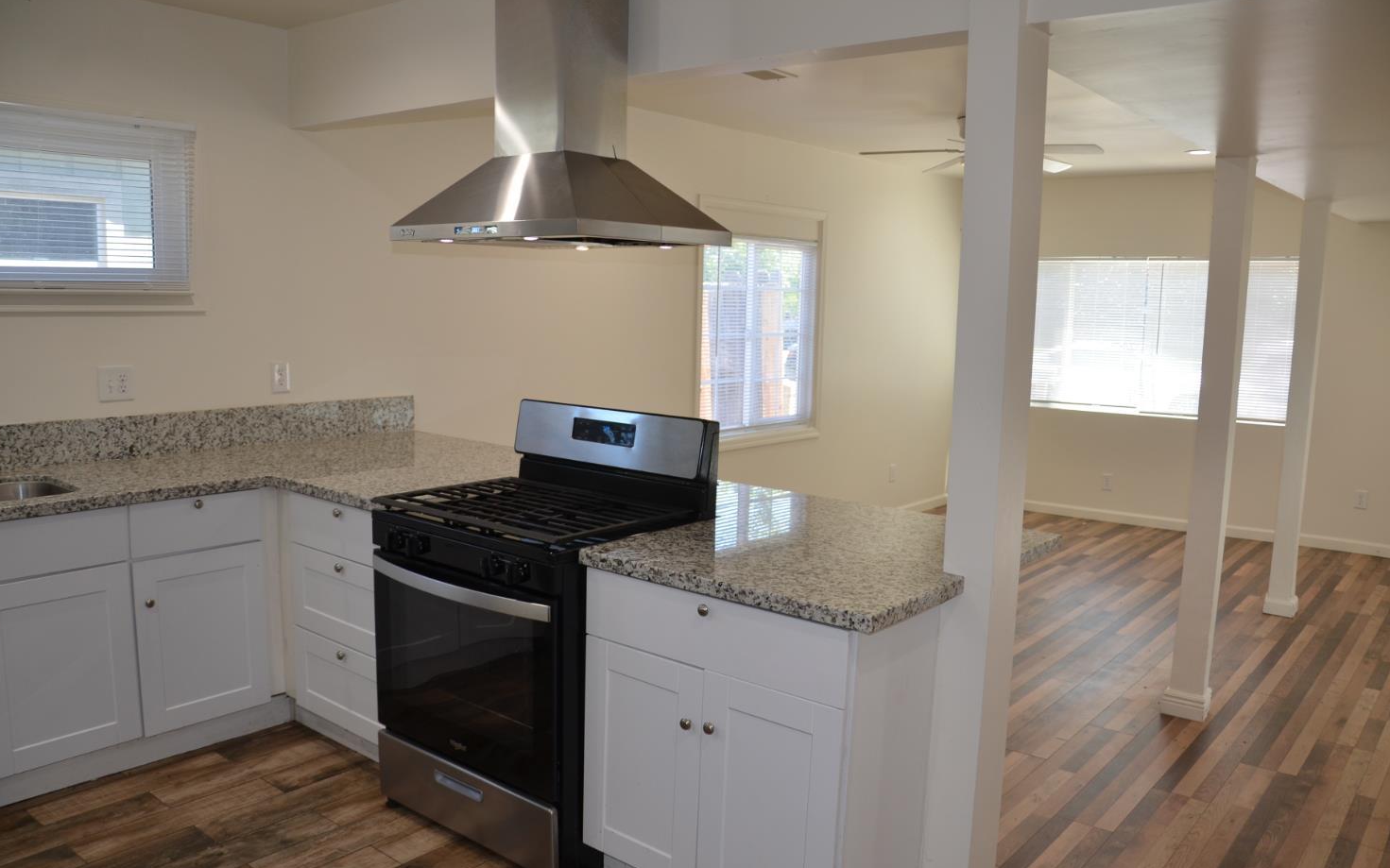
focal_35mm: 28
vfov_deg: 44.5
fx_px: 1061
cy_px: 433
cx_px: 694
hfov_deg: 66.5
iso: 280
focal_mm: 18
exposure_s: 1/125
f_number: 3.5
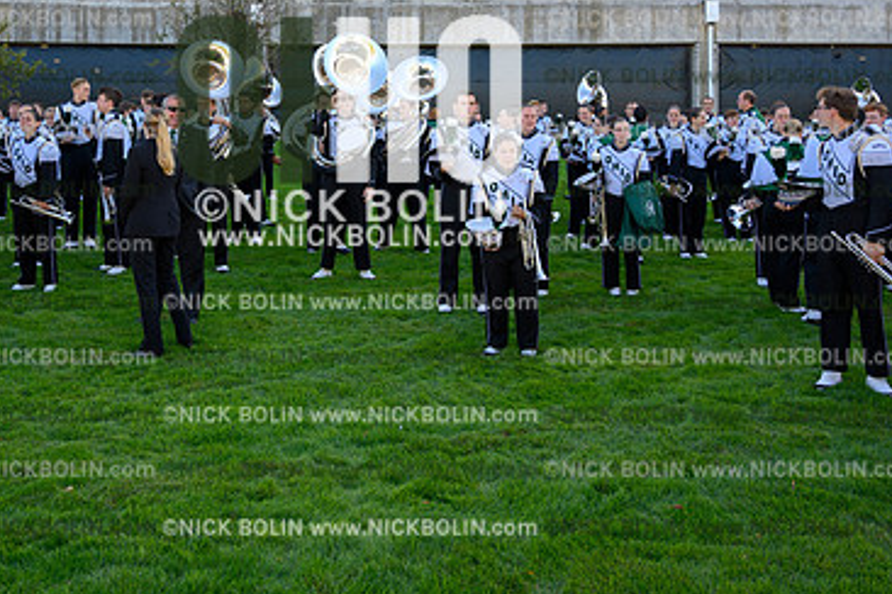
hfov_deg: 50.3
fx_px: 941
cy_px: 133
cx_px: 349
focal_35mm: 38
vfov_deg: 34.2
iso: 160
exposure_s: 1/250
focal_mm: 24
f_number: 5
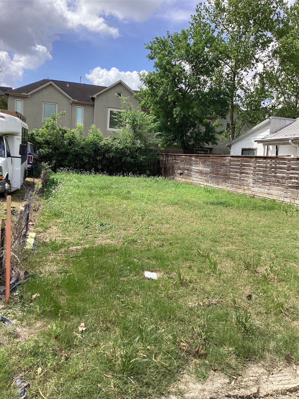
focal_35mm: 31
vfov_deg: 58.4
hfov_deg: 45.4
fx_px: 357
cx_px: 150
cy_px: 200
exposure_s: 1/806
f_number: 2.4
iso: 25
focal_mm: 3.3
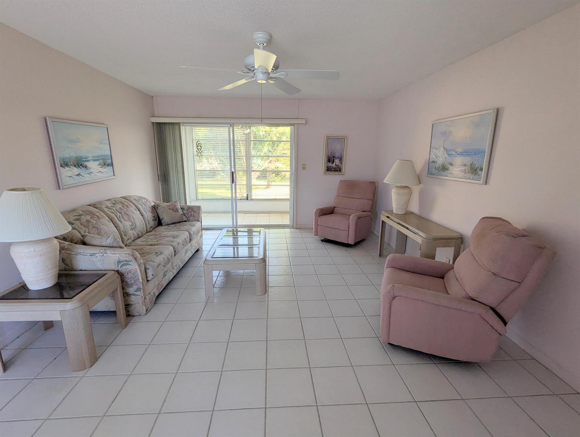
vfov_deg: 78.2
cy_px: 218
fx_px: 268
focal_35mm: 16
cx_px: 290
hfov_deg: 94.4
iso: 125
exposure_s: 1/56
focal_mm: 2.35
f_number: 2.2
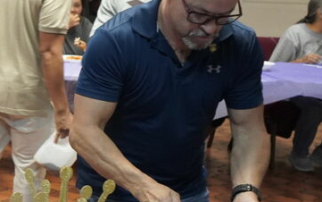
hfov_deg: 19.2
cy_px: 117
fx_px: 817
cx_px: -176
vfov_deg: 14.1
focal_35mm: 93
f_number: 4
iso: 5000
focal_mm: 28
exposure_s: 1/160
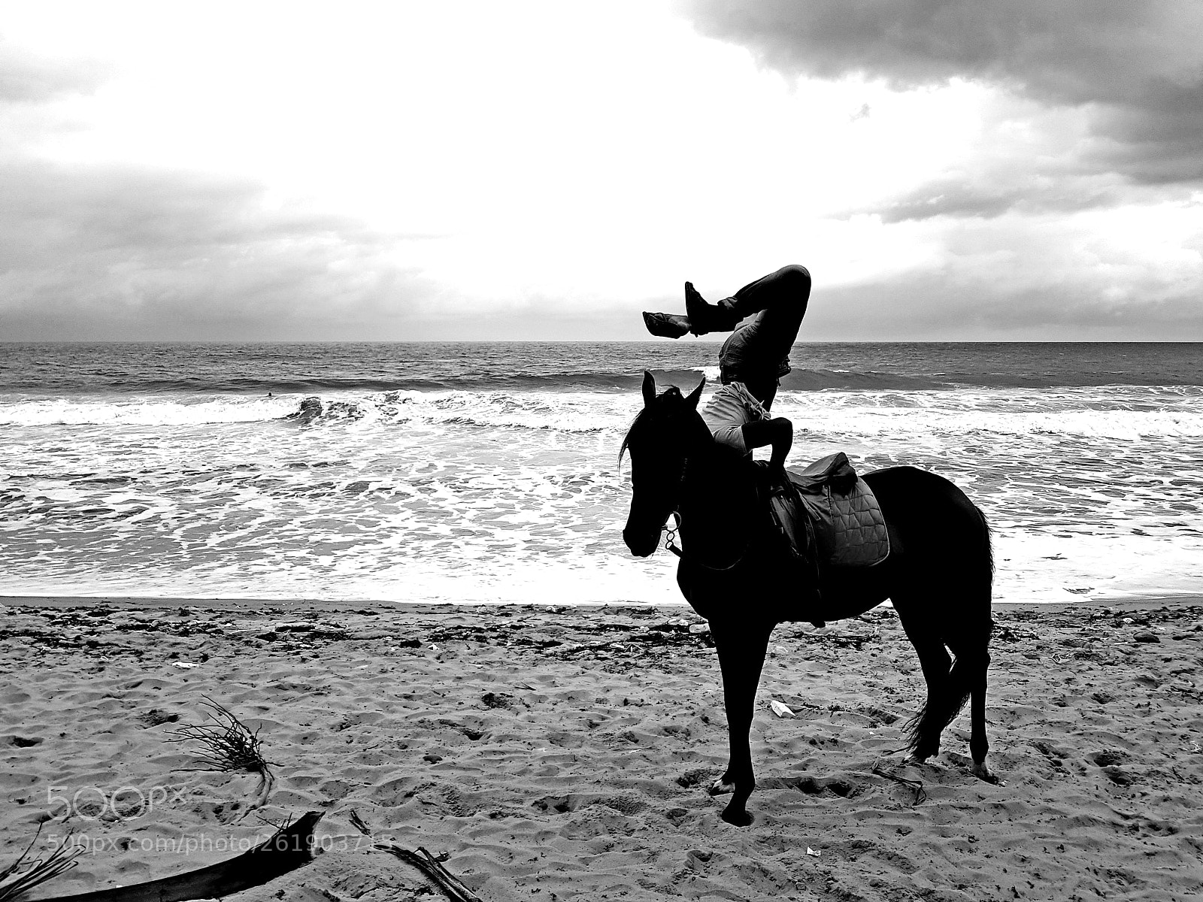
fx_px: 904
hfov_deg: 67.3
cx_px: 602
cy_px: 451
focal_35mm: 26
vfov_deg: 53.1
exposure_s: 1/3504
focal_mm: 4.2
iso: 40
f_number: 1.7
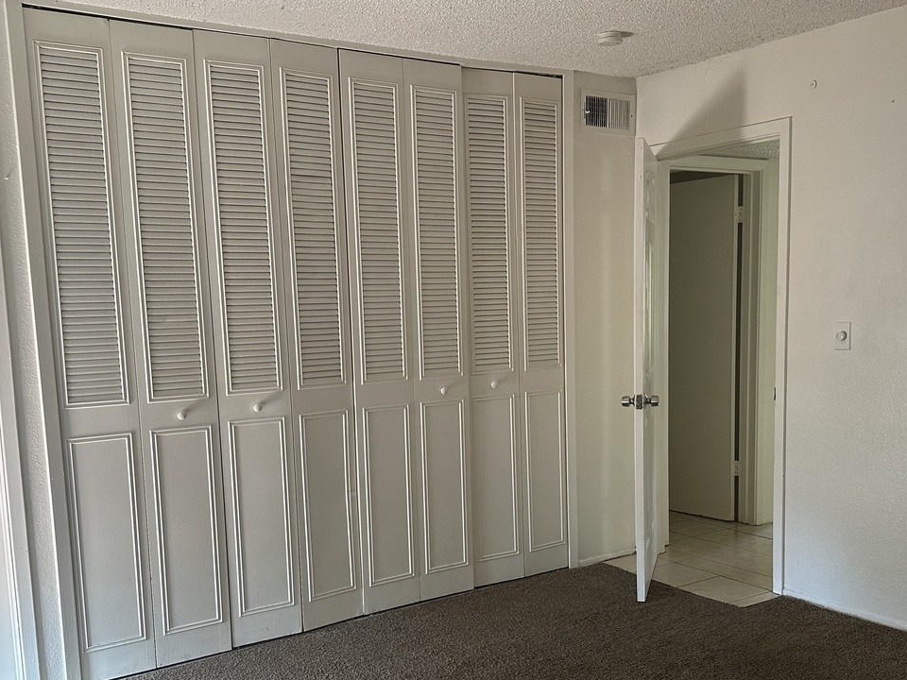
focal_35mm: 36
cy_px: 441
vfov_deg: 39.3
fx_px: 943
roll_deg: +1.7
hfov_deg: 51.3
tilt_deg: -8.5
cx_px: 471
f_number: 1.78
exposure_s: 1/60
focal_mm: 6.86
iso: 200
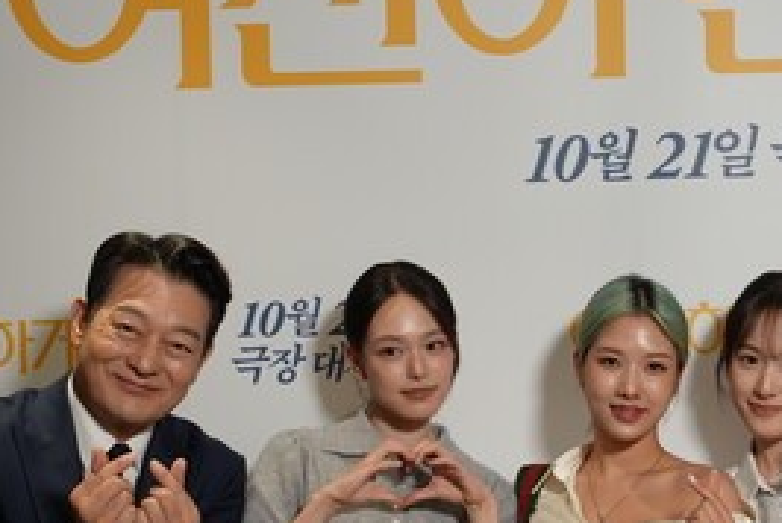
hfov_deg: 25.5
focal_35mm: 79
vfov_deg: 17.1
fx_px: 1718
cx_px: 544
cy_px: 451
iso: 2000
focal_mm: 35
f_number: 4
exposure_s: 1/160
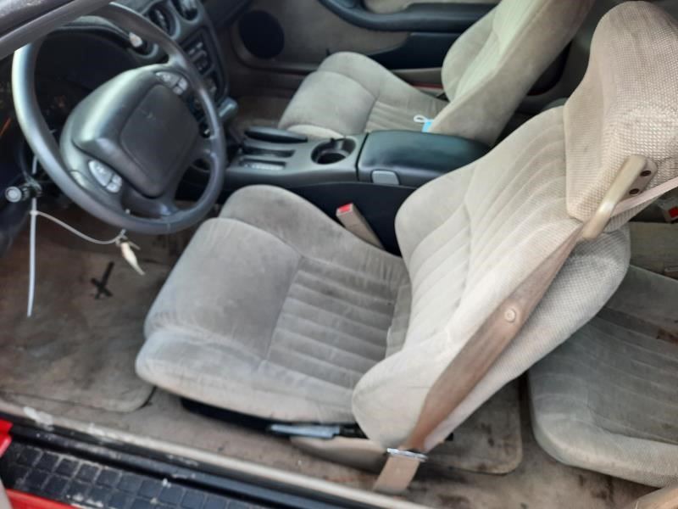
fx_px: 490
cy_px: 254
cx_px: 339
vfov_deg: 54.9
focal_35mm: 25
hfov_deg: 69.4
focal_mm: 4.6
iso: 80
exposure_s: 1/60
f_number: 2
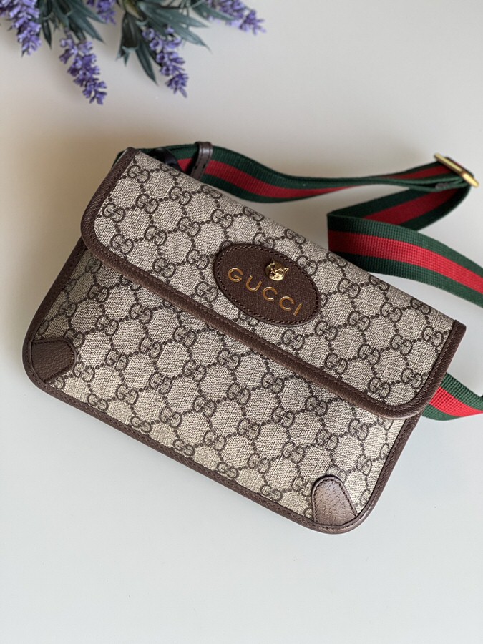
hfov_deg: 19.1
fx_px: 1433
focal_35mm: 77
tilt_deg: -53.7
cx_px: 242
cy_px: 322
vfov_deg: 25.3
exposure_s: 1/121
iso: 160
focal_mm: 9
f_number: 2.8
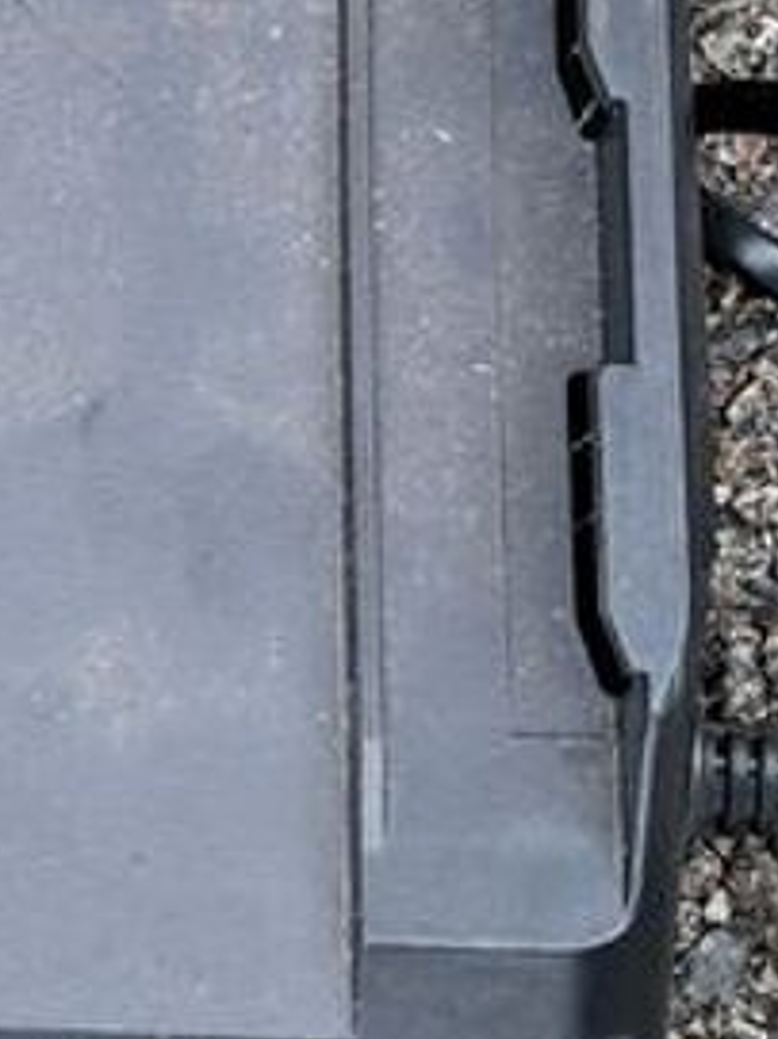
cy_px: 401
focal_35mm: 133
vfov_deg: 14.8
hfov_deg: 10.6
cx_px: -537
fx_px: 3989
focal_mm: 4
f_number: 1.8
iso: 50
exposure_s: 1/60
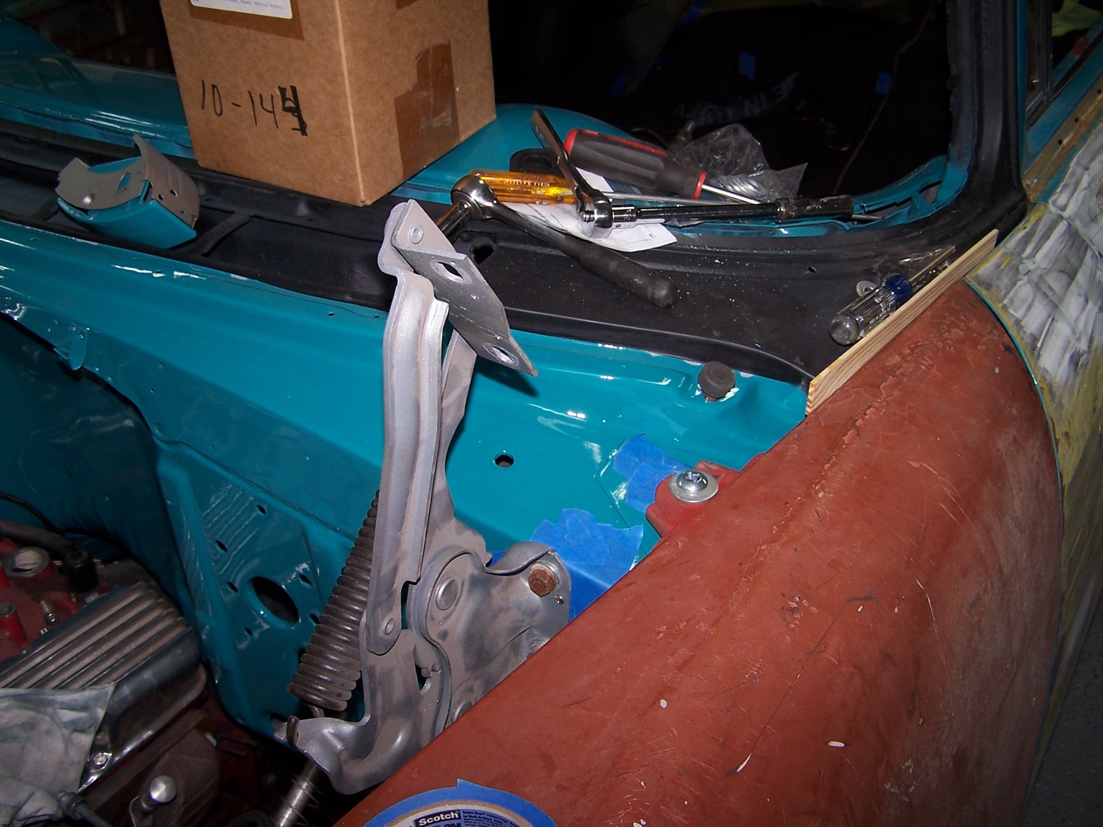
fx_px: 1211
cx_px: 552
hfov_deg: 49.0
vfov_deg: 37.7
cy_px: 414
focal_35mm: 38
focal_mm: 6.3
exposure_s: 1/60
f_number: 2.8
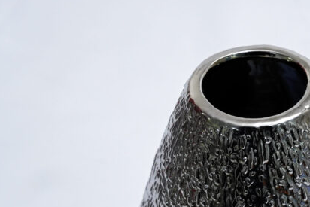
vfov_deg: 11.5
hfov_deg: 17.0
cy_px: 135
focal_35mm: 119
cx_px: 261
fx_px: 1025
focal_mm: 70
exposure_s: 1/125
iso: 3200
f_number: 13
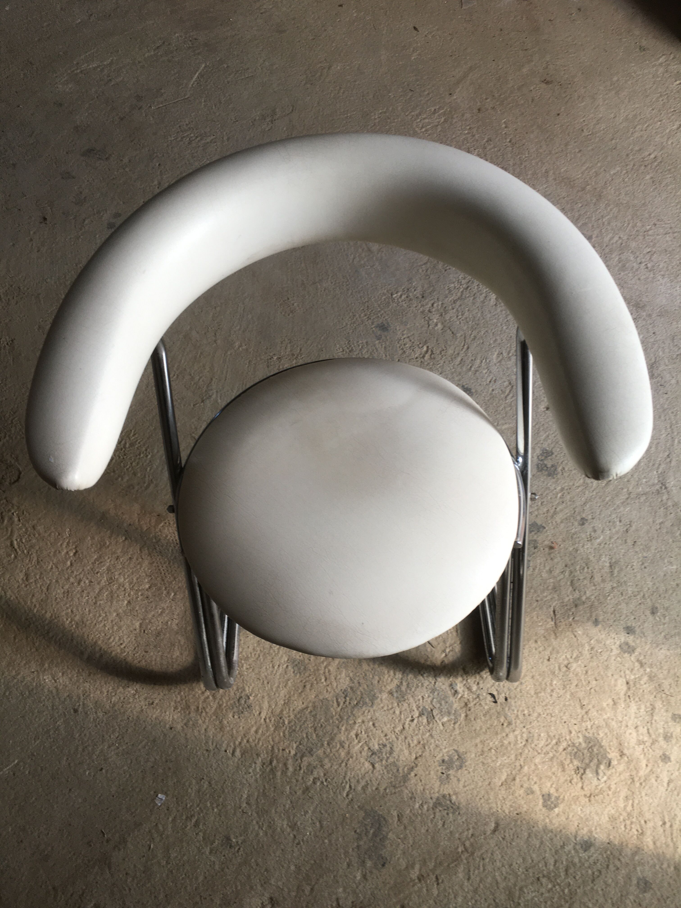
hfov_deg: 48.2
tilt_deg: -61.0
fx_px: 761
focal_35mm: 29
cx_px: 340
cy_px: 454
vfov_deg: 61.7
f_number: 2.2
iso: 32
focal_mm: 4.15
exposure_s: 1/50
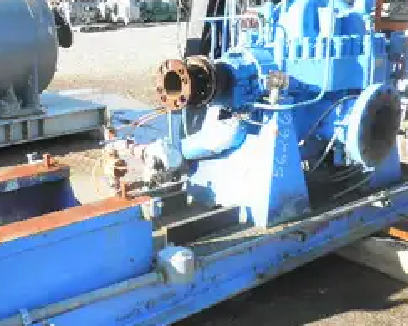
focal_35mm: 56
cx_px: 122
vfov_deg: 27.1
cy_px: 191
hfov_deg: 33.2
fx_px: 676
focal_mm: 6.1
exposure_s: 1/200
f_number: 3.2
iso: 64
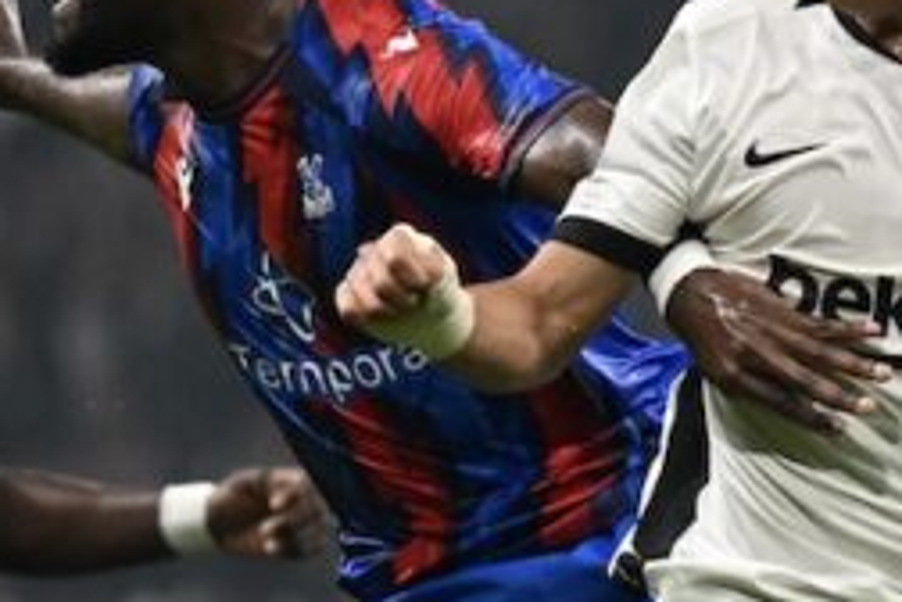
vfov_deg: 1.7
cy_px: 661
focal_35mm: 814
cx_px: 727
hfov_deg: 2.5
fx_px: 20394
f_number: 2.8
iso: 2500
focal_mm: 200
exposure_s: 1/2500
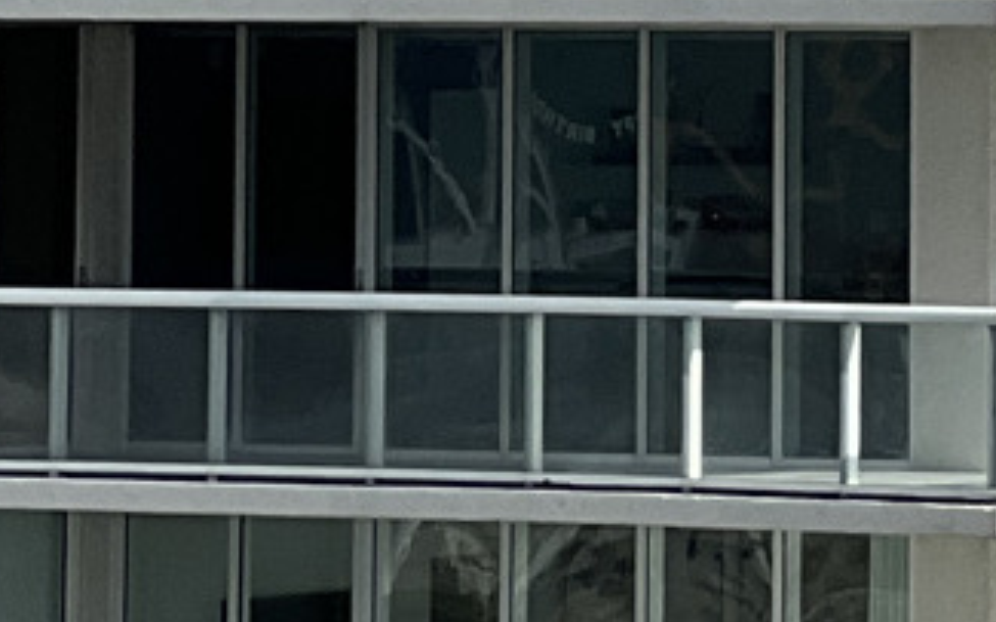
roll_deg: -0.2
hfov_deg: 4.1
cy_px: -974
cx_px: 1845
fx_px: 13651
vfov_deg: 2.6
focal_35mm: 503
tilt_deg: +4.5
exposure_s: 1/1429
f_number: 2.8
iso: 32
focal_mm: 9
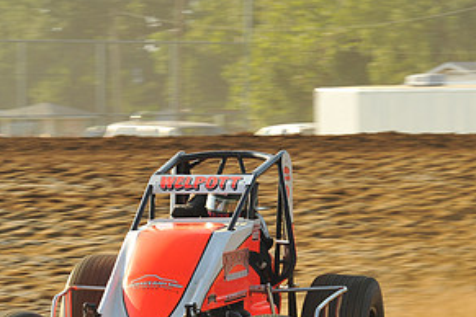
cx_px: 211
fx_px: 3292
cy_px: 297
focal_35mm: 249
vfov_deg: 5.5
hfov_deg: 8.3
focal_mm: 125
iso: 400
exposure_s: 1/320
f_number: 9
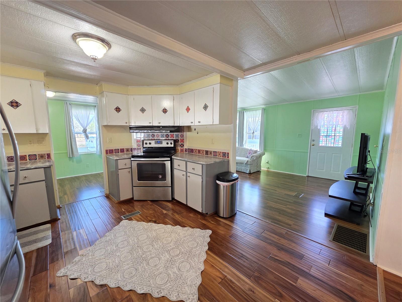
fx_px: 151
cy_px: 151
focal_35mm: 13
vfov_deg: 89.9
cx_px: 201
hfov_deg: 106.2
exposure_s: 1/60
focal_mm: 2.2
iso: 250
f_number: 1.9
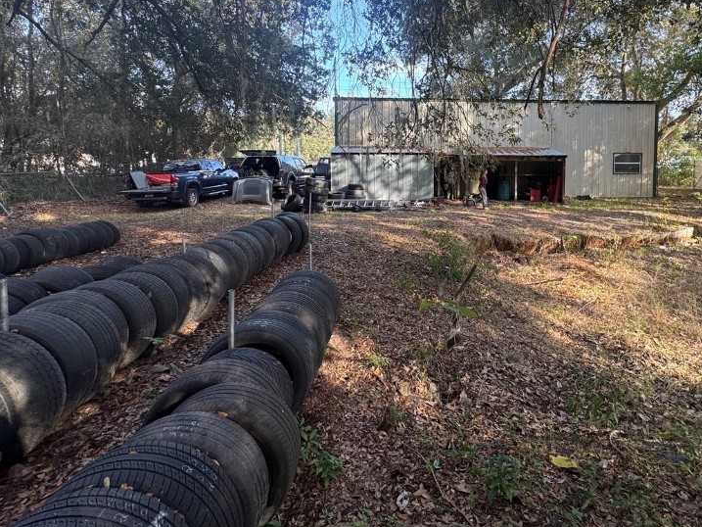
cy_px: 177
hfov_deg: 80.3
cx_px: 438
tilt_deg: -5.0
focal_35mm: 20
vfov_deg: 64.3
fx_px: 406
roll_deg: -0.7
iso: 40
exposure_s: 1/131
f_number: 2.2
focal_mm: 2.22
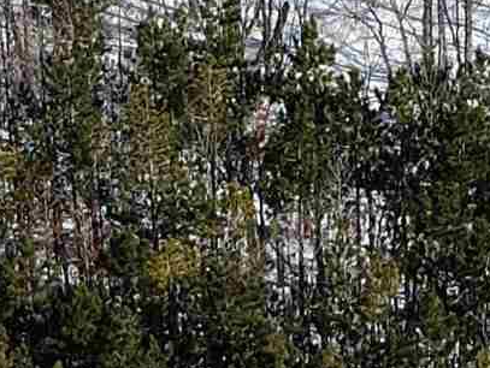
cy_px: -628
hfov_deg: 10.8
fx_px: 2564
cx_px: 496
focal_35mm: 181
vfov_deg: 7.5
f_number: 2.8
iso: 100
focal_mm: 4.5
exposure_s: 1/500
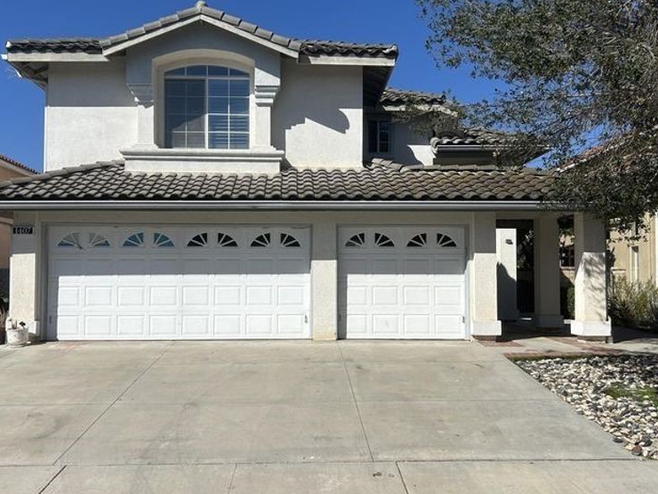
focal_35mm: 36
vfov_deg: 39.7
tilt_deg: -1.9
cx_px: 315
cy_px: 254
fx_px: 684
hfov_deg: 51.3
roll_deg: -0.7
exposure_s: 1/8000
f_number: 1.5
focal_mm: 5.7
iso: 50
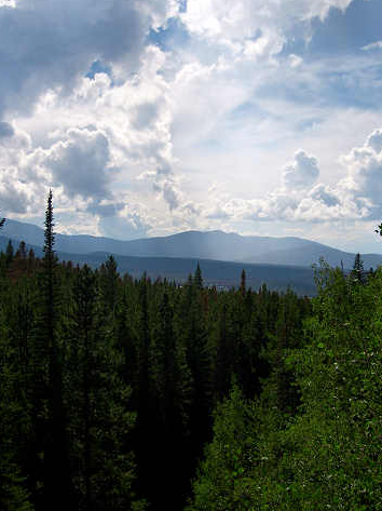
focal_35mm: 50
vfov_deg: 38.2
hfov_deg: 29.0
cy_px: 255
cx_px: 215
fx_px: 737
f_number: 7.7
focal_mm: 7.2
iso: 80
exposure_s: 1/500
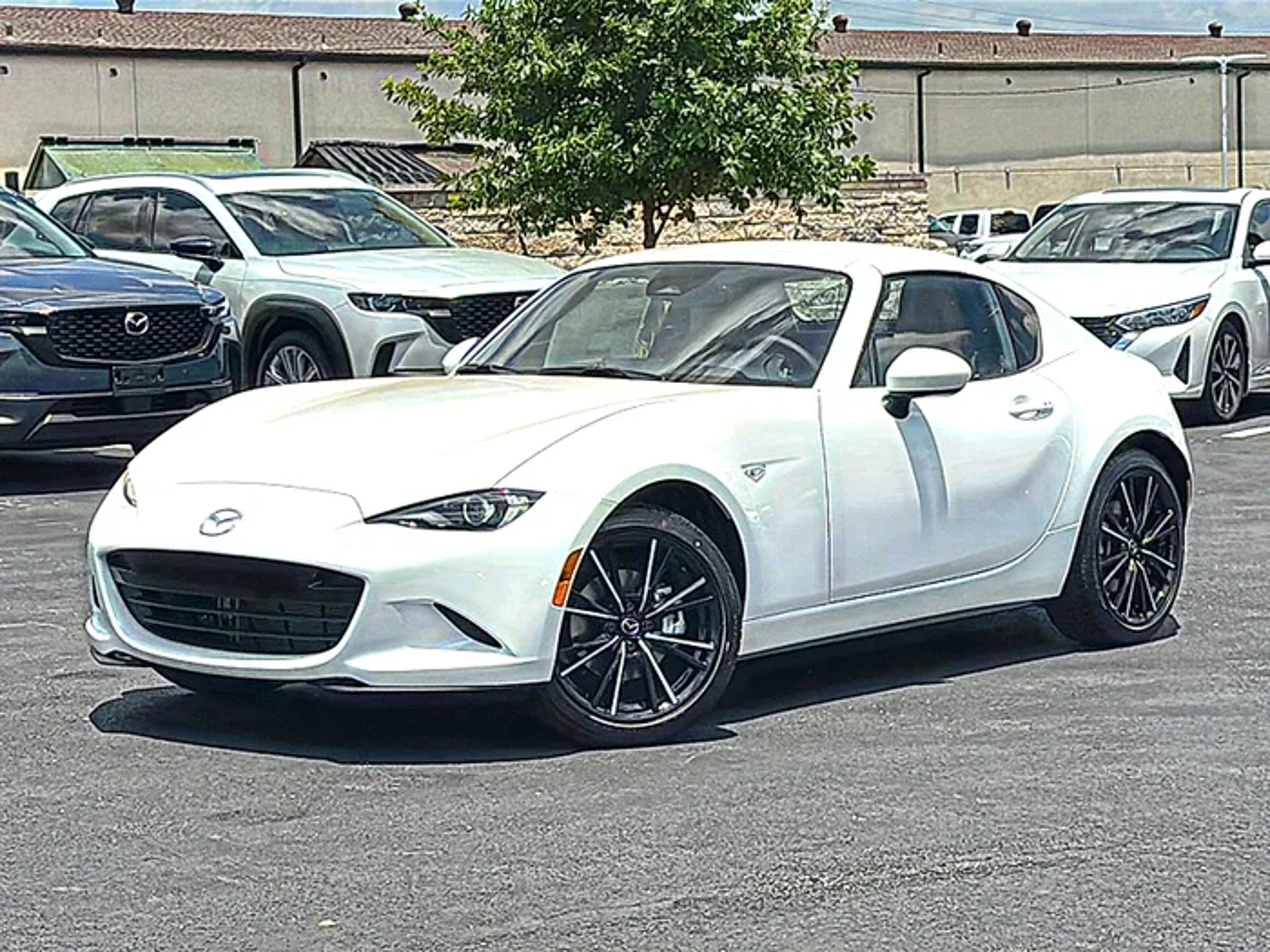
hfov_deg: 27.8
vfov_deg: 21.0
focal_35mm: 70
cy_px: 476
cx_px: 635
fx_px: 2568
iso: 64
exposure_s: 1/9091
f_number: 1.78
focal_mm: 6.86
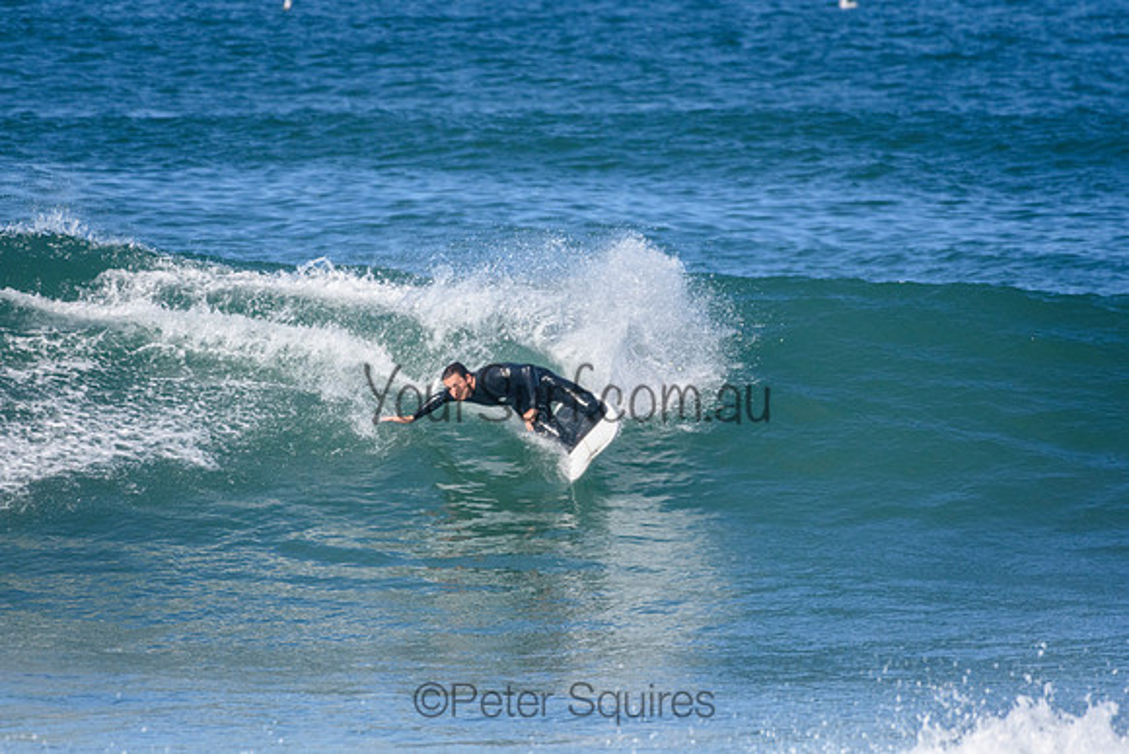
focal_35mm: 750
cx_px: 564
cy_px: 377
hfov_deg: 2.7
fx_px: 23528
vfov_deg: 1.8
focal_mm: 500
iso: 800
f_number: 5.6
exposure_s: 1/4000
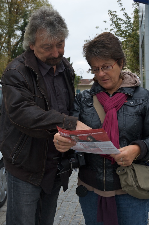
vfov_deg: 39.0
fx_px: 318
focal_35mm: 51
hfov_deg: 26.3
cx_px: 74
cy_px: 112
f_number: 5.6
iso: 200
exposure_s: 1/200
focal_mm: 34
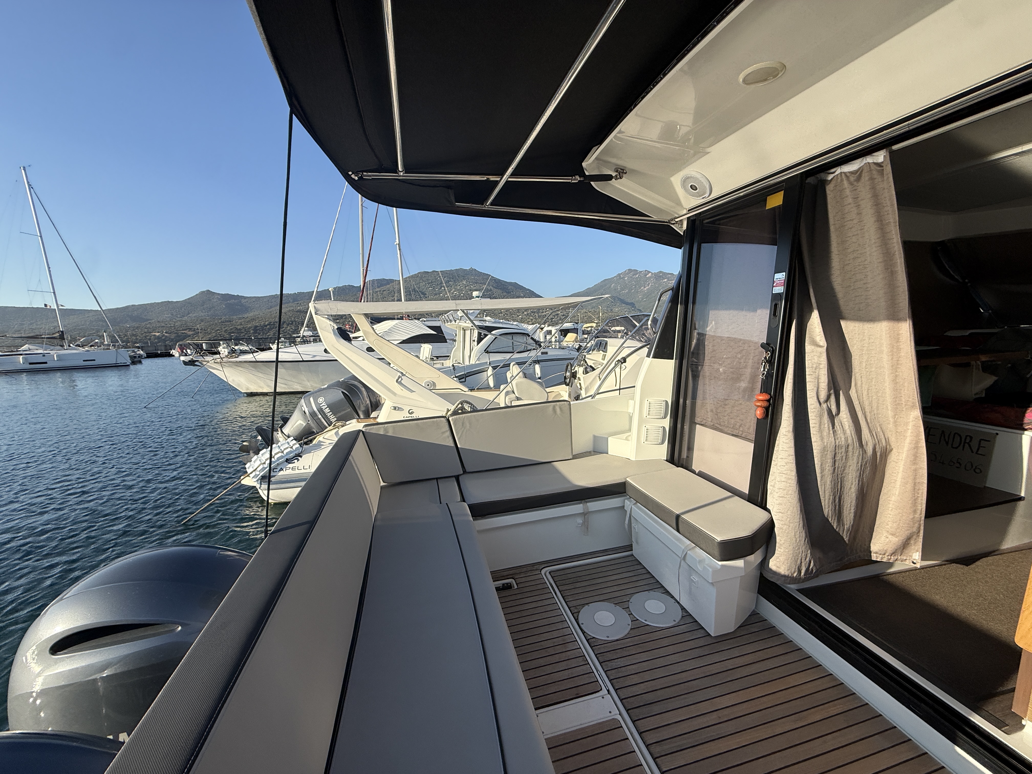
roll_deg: +2.1
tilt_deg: -6.8
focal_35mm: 14
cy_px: 387
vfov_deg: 85.7
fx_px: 417
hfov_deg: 102.1
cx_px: 516
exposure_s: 1/1698
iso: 50
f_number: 2.2
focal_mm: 2.22
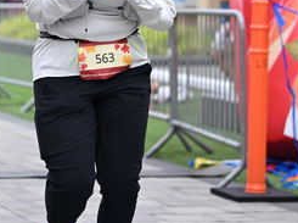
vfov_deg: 7.9
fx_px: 1599
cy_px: -68
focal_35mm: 186
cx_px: 98
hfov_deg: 10.6
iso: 640
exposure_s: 1/1600
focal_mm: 86
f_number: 2.8
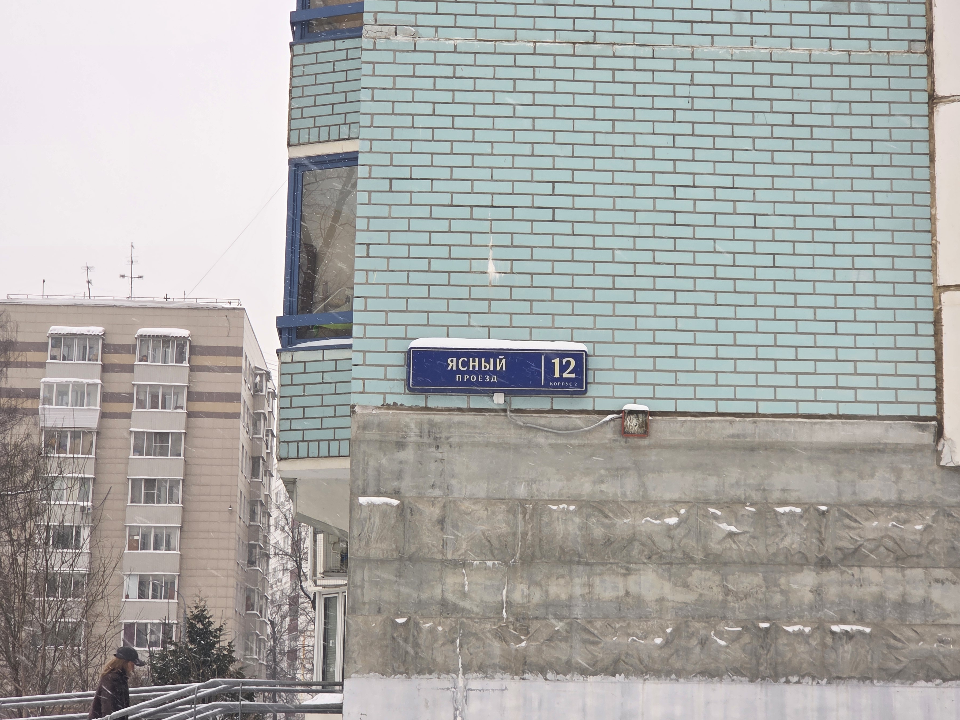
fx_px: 2135
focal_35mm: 77
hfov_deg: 25.3
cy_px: 346
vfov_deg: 19.1
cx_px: 530
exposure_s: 1/112
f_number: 2.4
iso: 25
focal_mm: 7
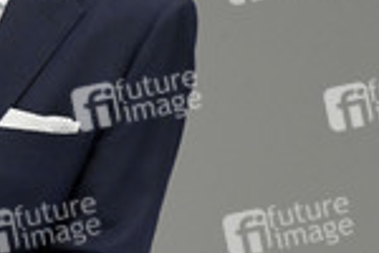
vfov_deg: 1.0
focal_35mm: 1443
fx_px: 15190
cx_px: -183
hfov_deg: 1.4
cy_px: 38
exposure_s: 1/400
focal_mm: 480
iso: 8000
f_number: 5.6
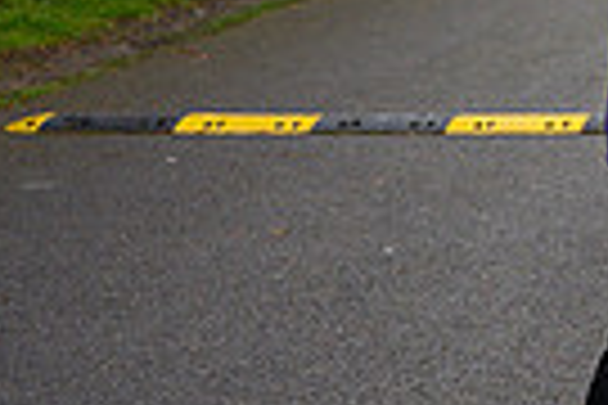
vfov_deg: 8.1
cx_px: 1207
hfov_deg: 11.2
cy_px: -115
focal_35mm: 167
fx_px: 2820
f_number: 2.8
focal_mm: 39
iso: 200
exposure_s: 1/1250
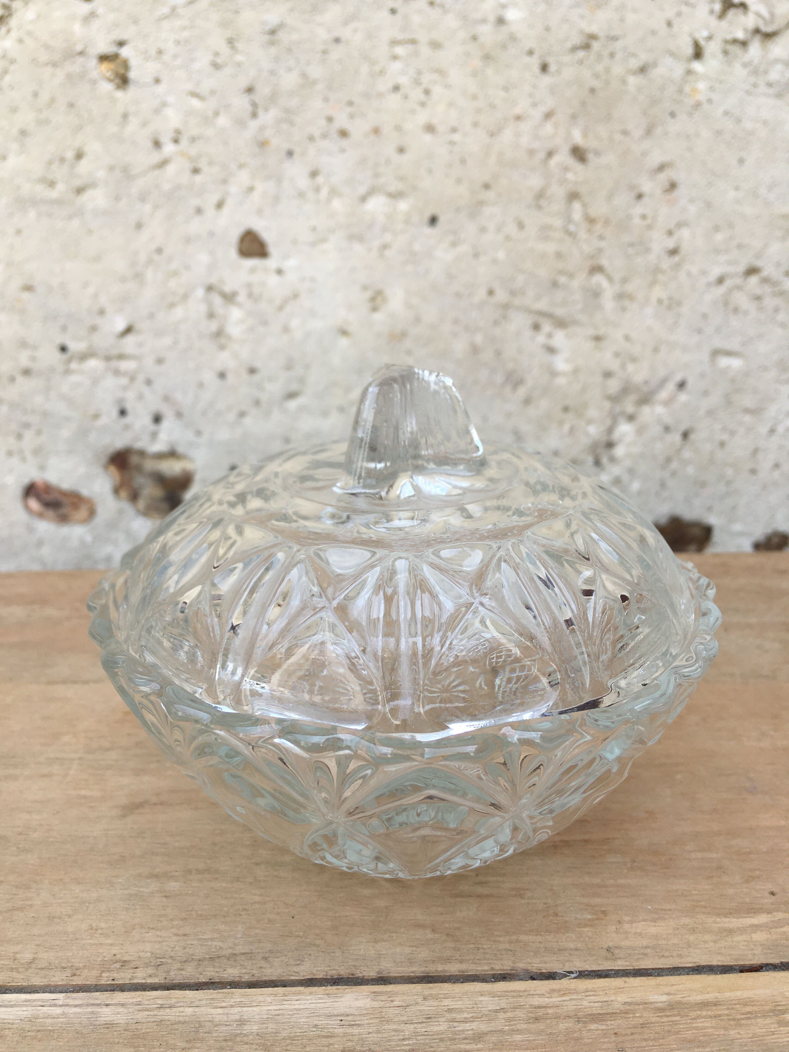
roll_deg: -0.6
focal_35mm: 29
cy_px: 526
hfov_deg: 48.2
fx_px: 881
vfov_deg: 61.7
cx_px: 394
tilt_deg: -22.5
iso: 25
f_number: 2.2
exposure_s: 1/409
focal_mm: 4.15
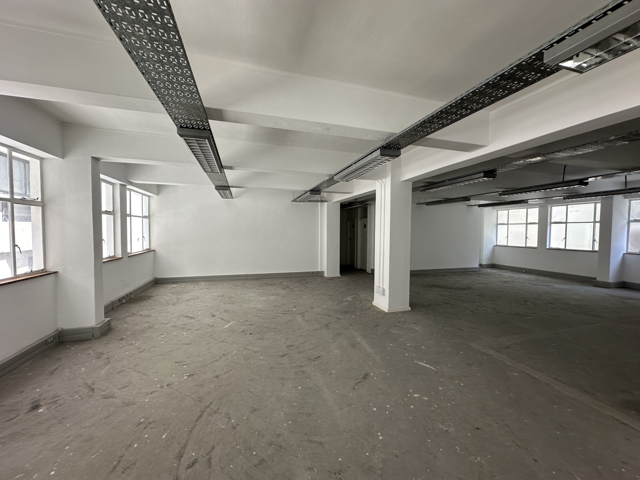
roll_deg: -1.3
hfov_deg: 102.1
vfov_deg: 85.7
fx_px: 259
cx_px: 320
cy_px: 240
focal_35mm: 14
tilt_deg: +1.2
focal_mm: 2.22
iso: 80
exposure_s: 1/99
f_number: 2.2
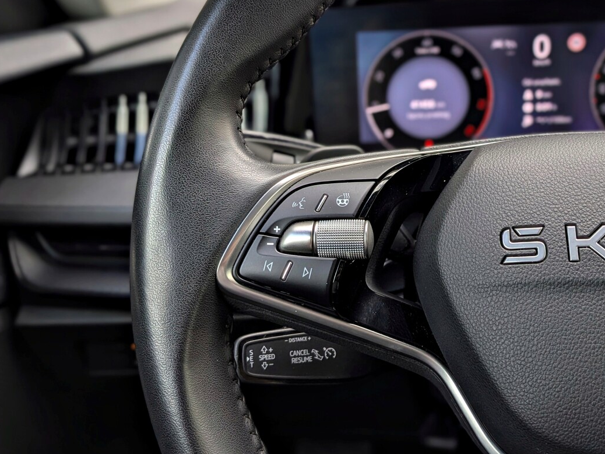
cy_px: 187
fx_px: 647
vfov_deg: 38.5
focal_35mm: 37
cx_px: 395
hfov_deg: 49.4
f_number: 1.7
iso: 32
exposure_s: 1/175
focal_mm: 4.53
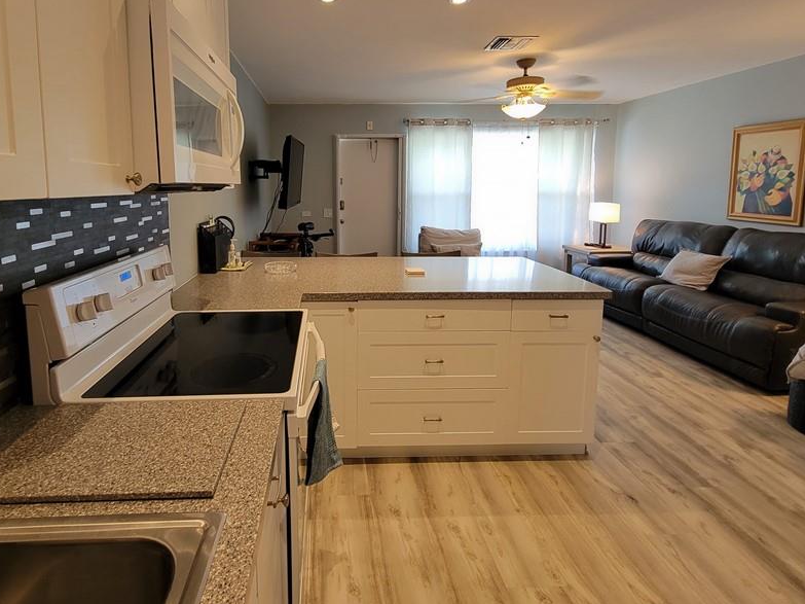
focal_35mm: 17
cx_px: 345
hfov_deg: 90.5
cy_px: 228
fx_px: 395
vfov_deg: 73.5
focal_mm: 2.2
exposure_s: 1/60
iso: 125
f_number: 2.2
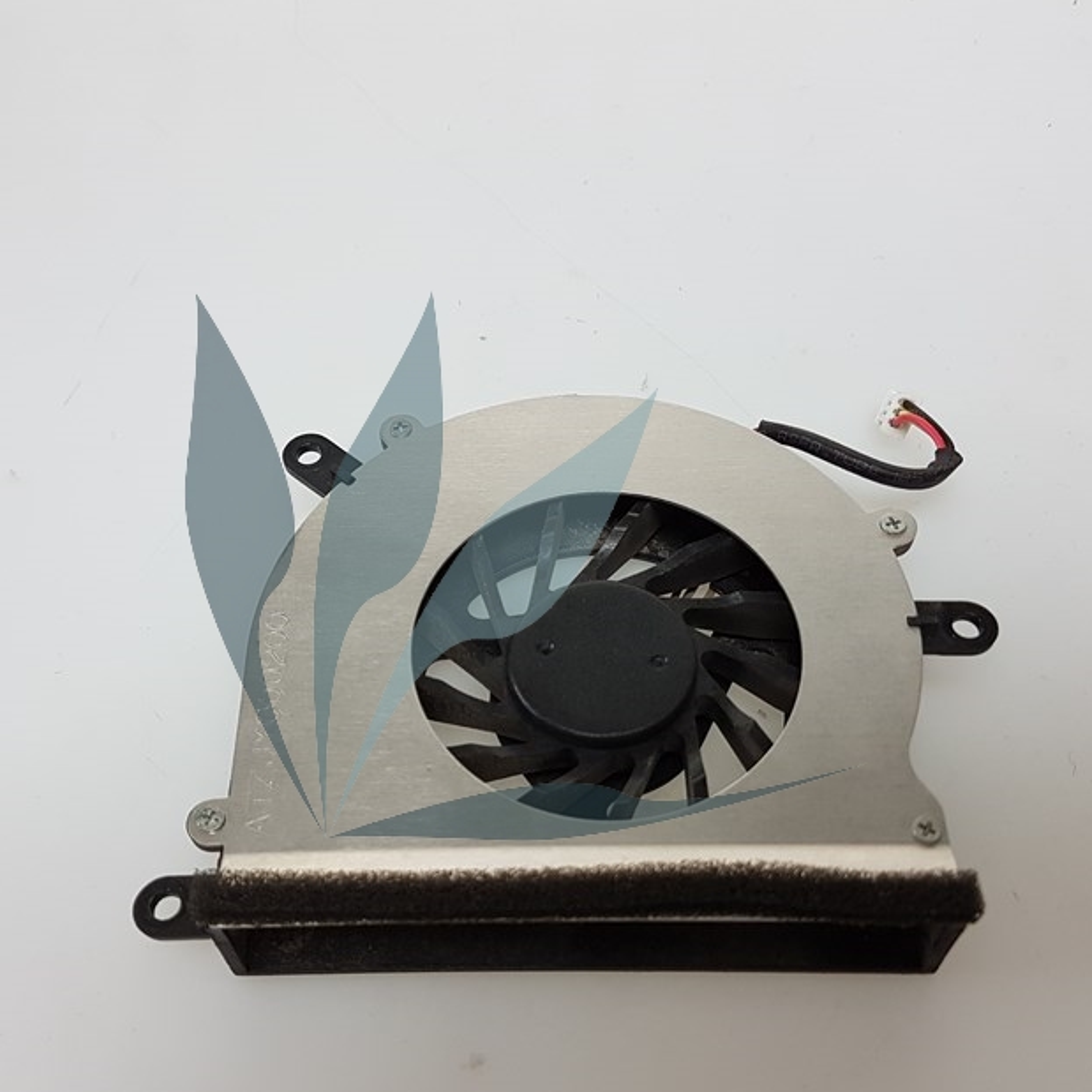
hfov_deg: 43.8
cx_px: 506
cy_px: 610
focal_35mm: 38
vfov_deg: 43.8
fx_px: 1356
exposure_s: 1/100
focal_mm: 4.2
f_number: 1.7
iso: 64
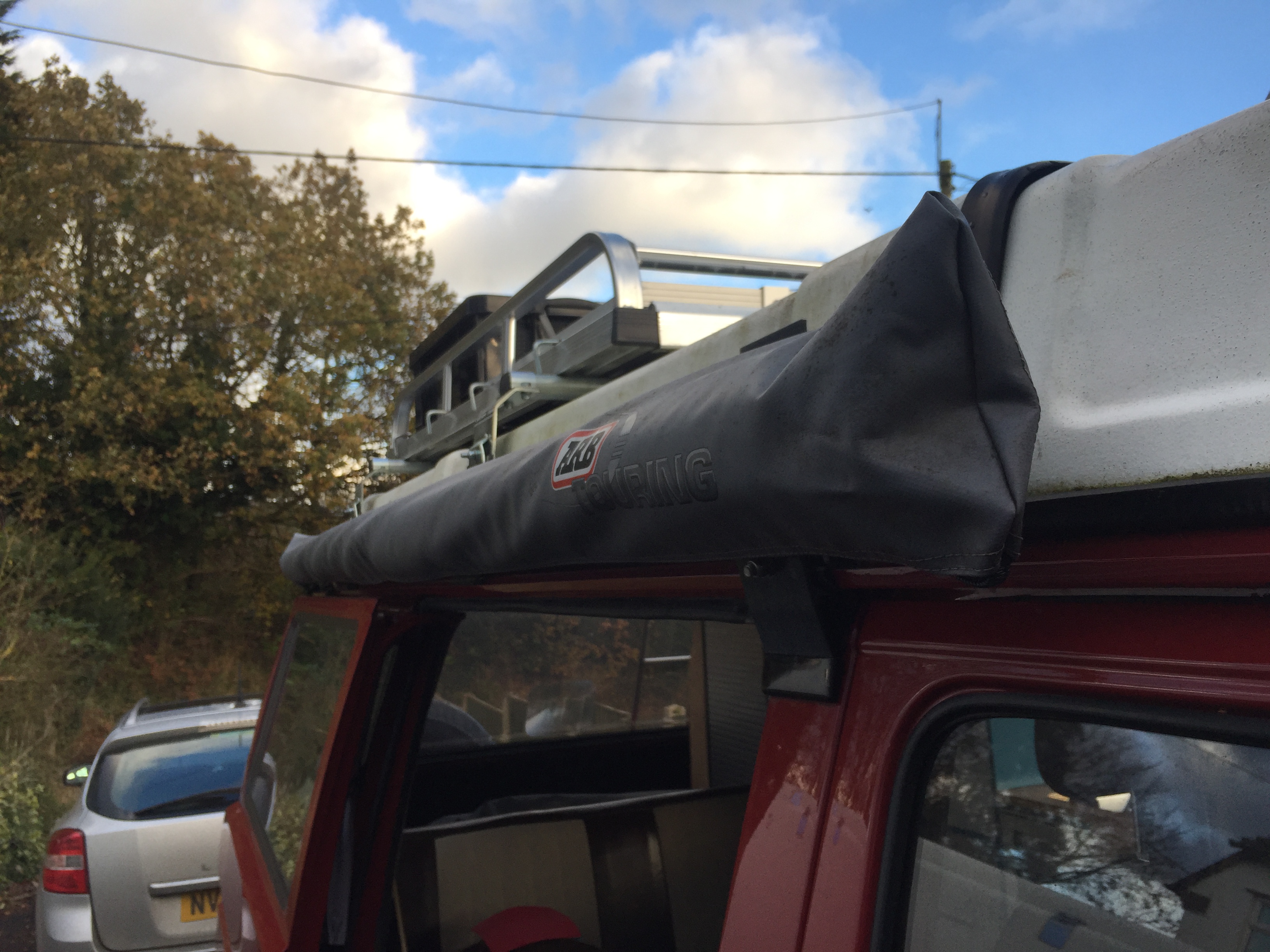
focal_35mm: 29
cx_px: 635
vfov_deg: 48.2
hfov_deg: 61.7
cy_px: 476
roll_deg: -1.0
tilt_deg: +5.9
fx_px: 1064
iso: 32
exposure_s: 1/329
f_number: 2.2
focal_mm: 4.15
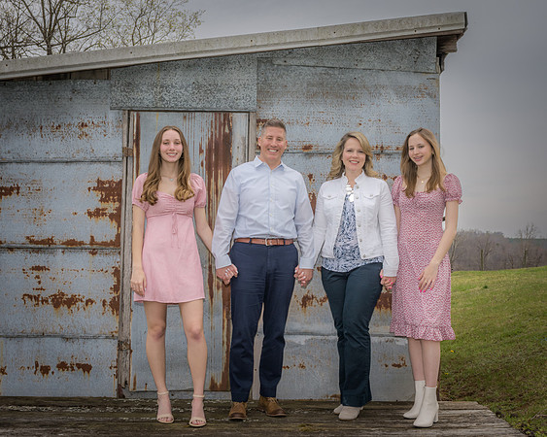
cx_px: 298
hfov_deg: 42.4
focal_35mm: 44
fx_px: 704
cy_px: 227
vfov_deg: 34.5
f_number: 8
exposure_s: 1/250
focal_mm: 24
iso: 140
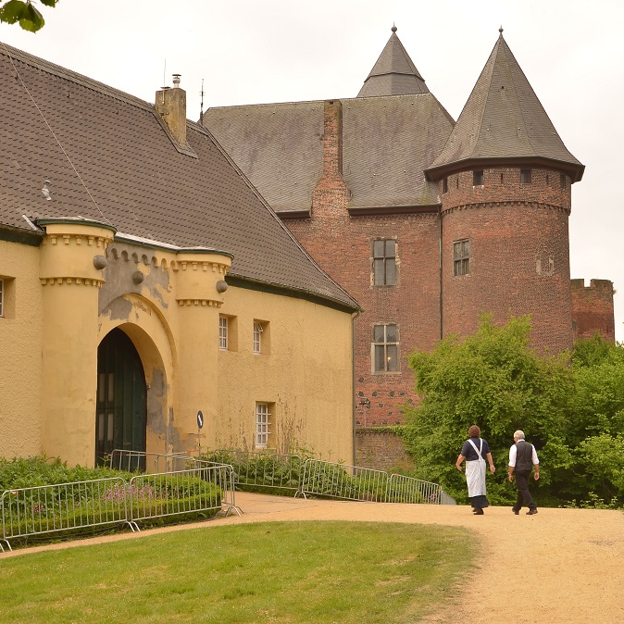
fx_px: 1183
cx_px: 376
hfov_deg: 29.5
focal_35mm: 58
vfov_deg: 29.6
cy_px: 312
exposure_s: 1/80
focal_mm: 30
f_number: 9
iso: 100
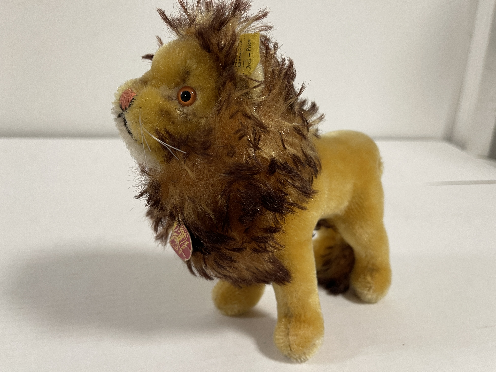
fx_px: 358
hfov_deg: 69.4
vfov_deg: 54.9
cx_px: 248
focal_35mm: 25
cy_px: 186
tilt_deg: -17.3
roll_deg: -3.6
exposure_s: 1/50
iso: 125
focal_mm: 5.1
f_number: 1.6
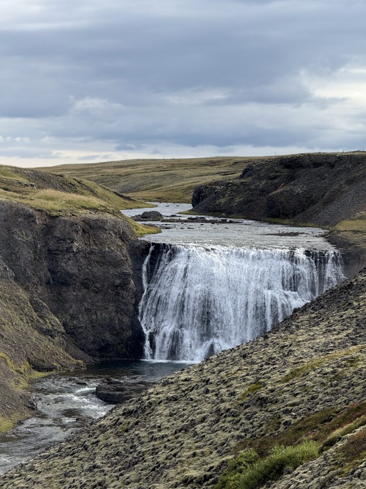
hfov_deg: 12.3
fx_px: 1692
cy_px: 244
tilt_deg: -1.9
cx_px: 183
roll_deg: -1.0
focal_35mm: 120
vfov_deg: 16.4
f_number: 2.8
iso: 64
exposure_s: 1/1167
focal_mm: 15.66
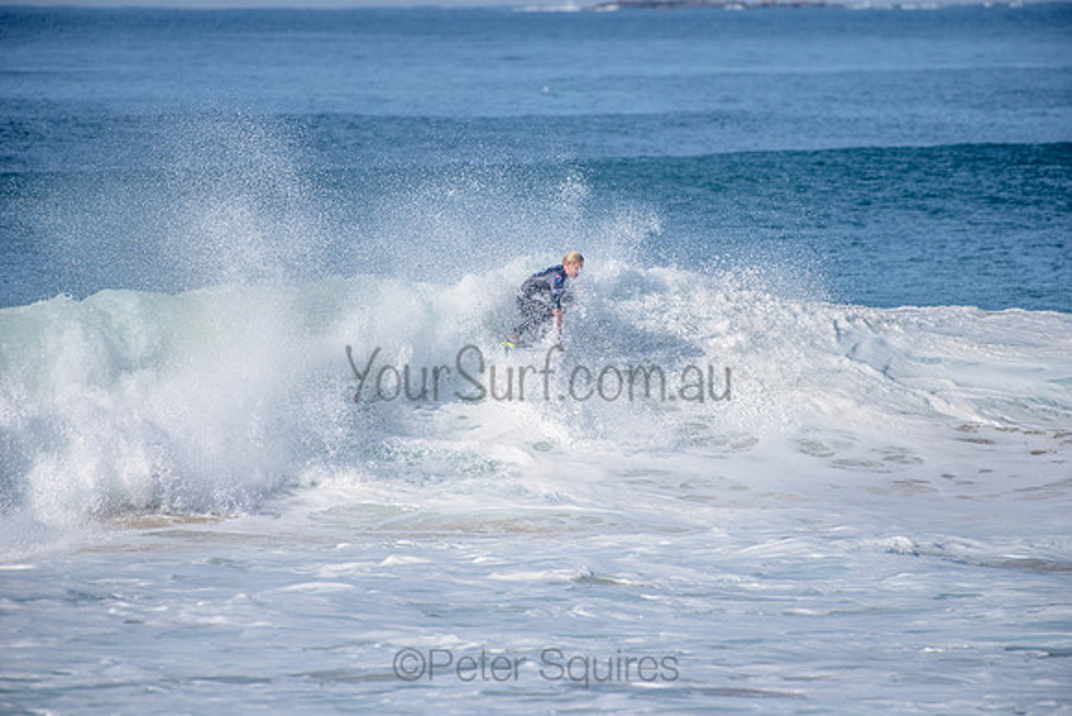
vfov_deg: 2.8
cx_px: 536
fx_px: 14892
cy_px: 358
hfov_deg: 4.1
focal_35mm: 500
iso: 180
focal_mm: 500
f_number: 5.6
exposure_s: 1/2500
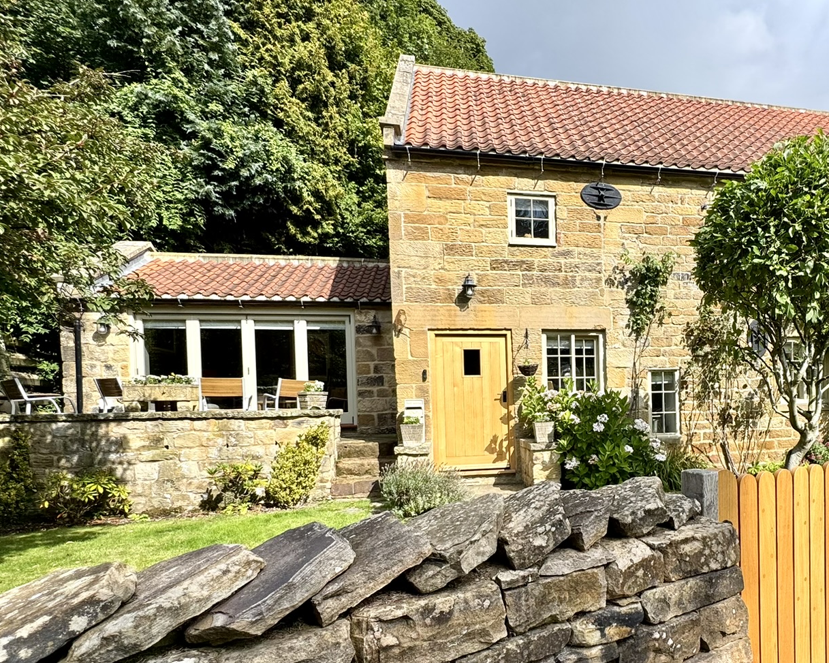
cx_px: 587
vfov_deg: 60.1
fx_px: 564
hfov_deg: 69.3
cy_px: 413
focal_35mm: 23
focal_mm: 2.22
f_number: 2.2
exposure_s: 1/1323
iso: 50
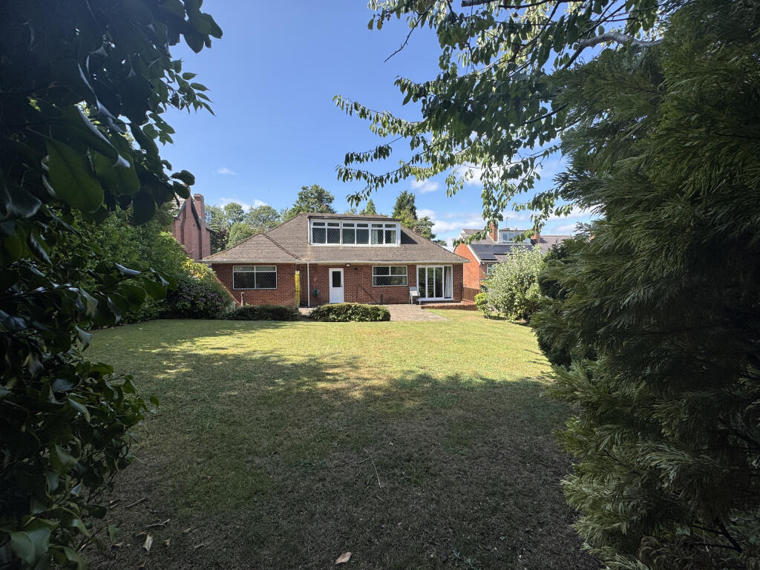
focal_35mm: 14
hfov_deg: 102.1
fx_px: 307
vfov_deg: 85.7
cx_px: 380
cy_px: 285
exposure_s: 1/910
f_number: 2.2
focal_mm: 2.22
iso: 50
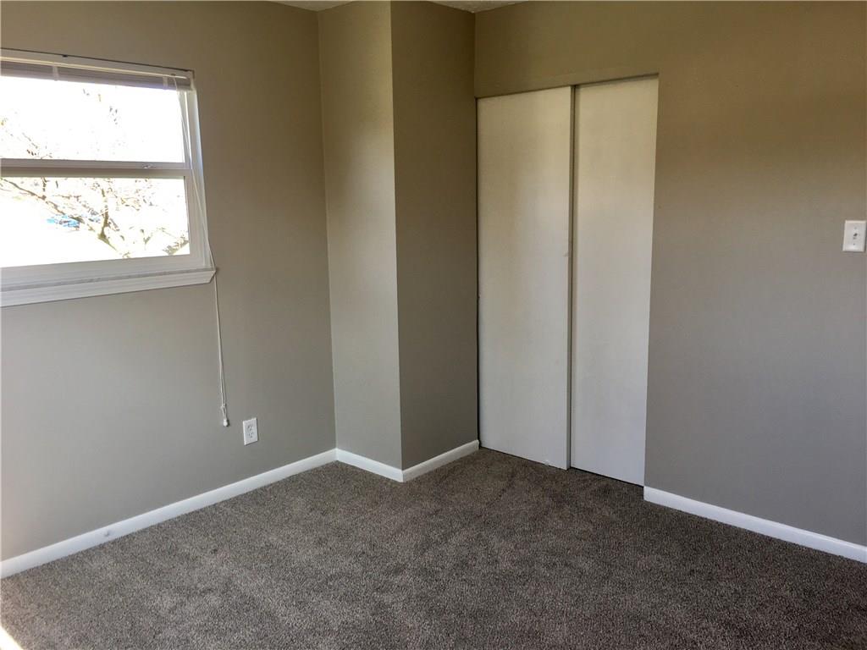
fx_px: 726
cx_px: 434
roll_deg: +0.5
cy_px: 325
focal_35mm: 29
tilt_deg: -10.5
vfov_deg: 48.2
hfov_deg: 61.7
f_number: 2.2
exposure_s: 1/60
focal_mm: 4.15
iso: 32
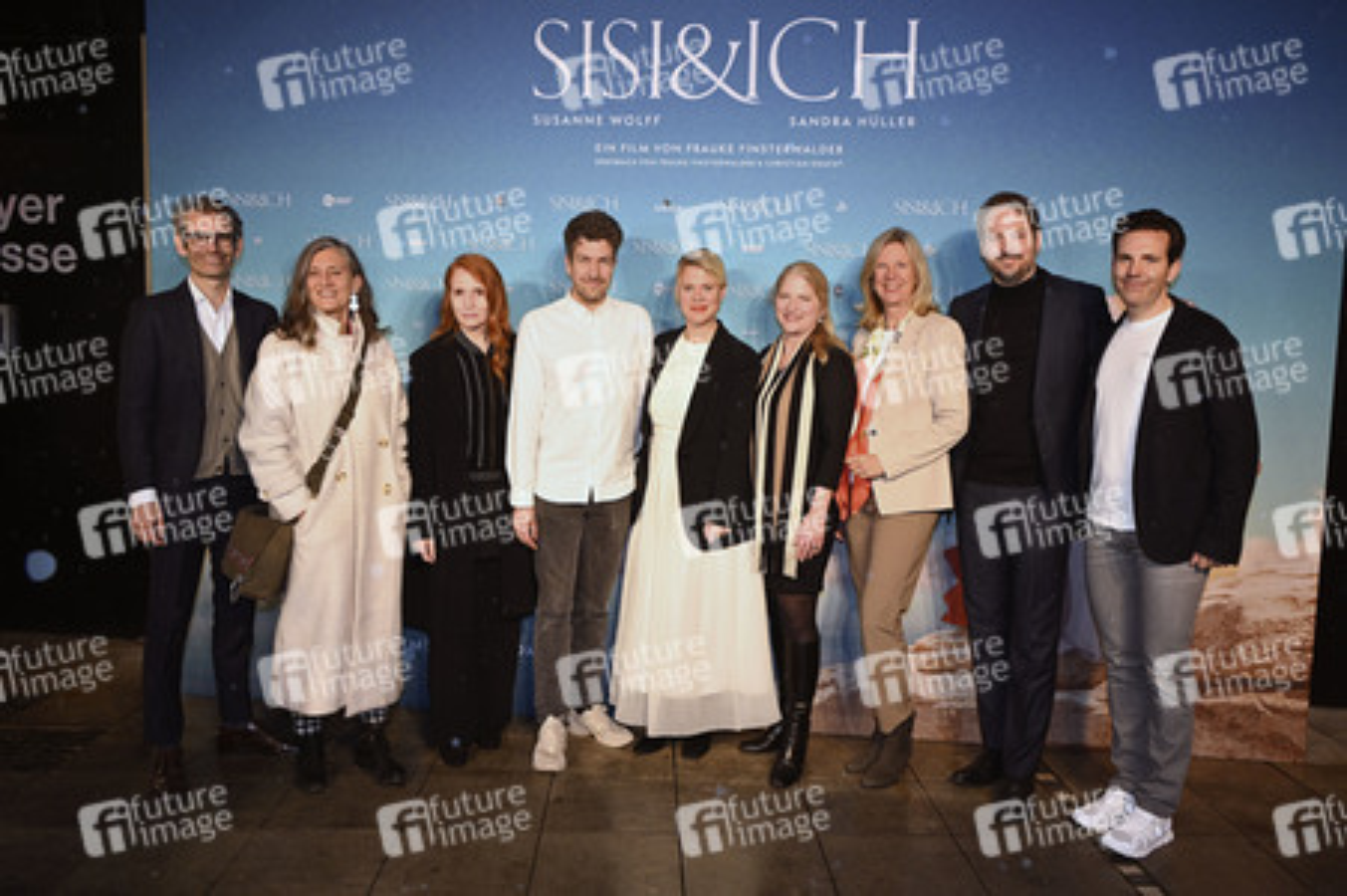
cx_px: 674
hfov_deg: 65.5
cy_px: 448
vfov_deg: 46.3
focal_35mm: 28
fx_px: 1047
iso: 1000
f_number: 4.2
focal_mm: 28
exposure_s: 1/125
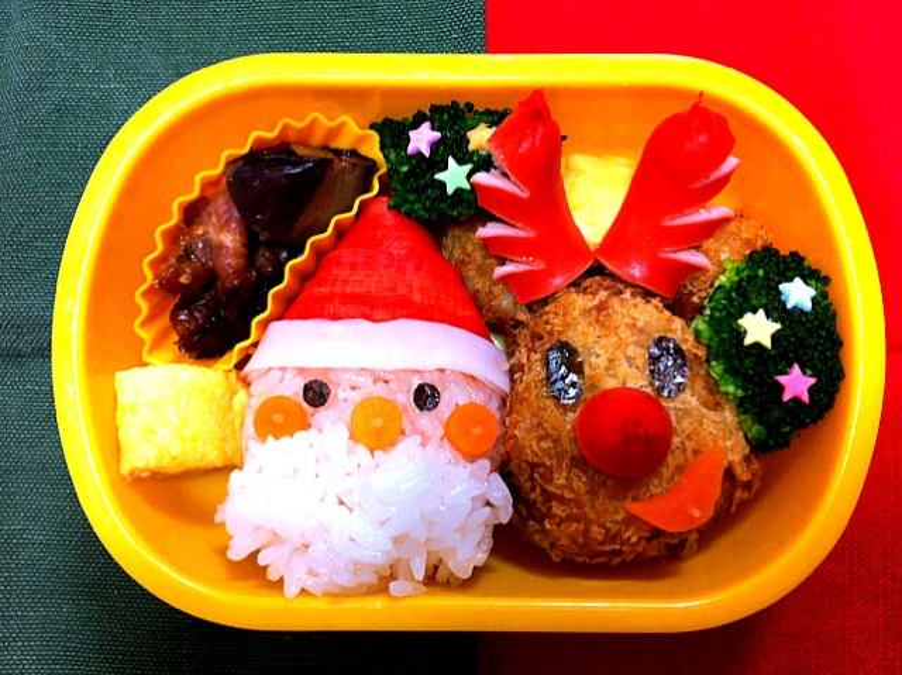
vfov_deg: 40.6
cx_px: 451
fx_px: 911
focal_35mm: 35
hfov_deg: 52.7
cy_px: 338
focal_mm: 3.85
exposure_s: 1/15
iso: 125
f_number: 2.8
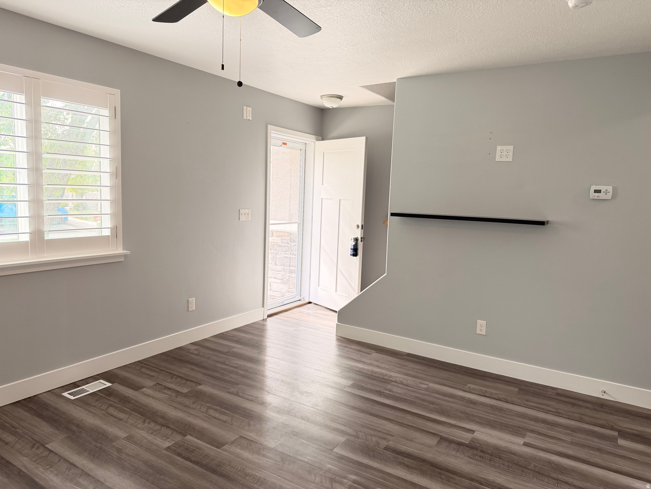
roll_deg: -2.0
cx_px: 326
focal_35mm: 24
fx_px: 451
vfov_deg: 56.8
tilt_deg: -6.0
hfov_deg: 71.6
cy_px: 244
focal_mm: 6.76
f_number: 1.78
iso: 160
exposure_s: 1/121
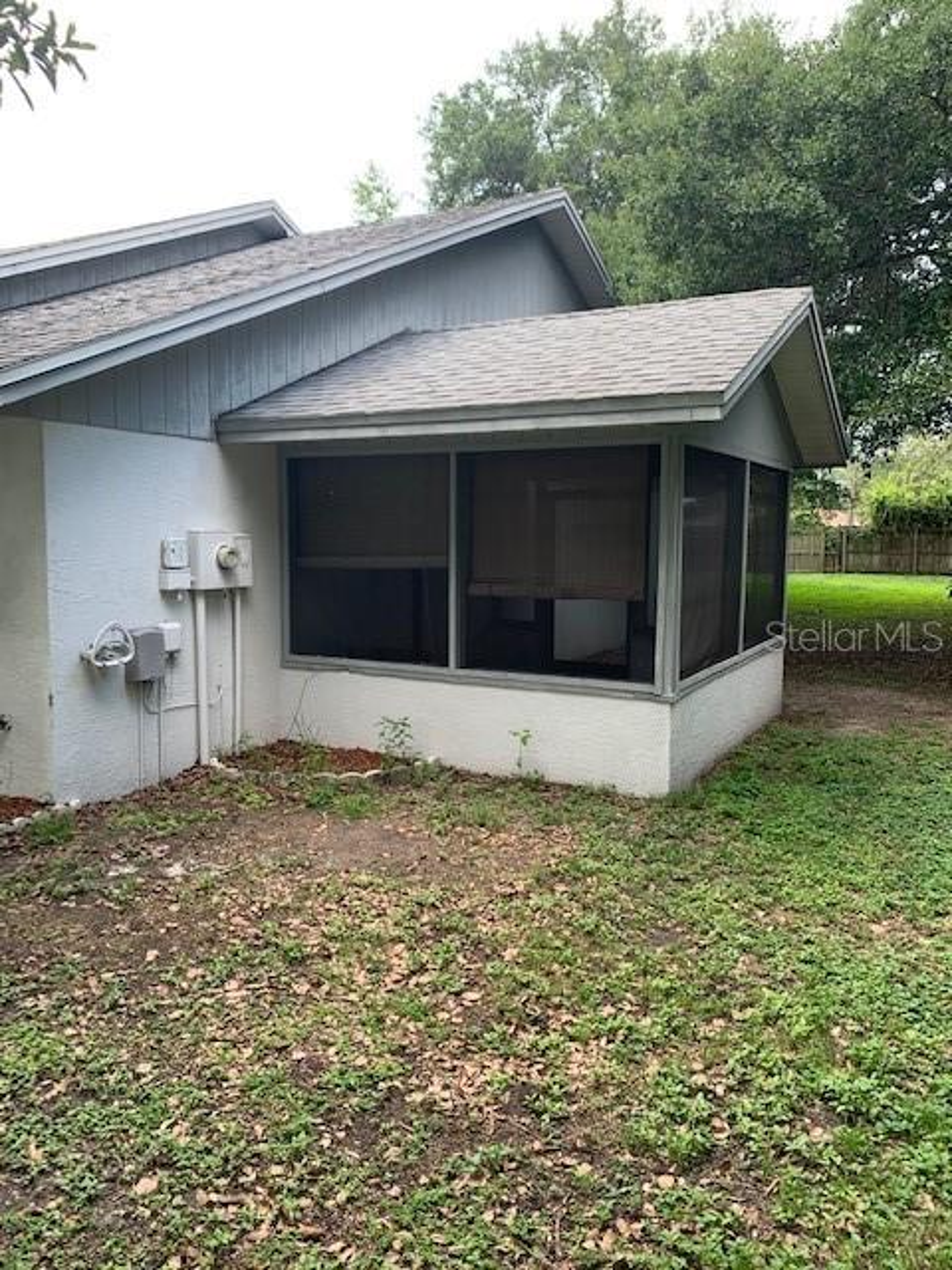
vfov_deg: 67.3
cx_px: 476
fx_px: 953
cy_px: 635
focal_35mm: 26
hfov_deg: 53.1
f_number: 1.8
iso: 25
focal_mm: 4.25
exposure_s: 1/122
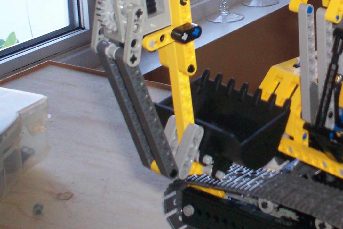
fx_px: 857
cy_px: 25
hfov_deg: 21.7
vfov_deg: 15.0
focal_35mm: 90
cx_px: 351
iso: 140
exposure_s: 1/60
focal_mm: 6
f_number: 4.5
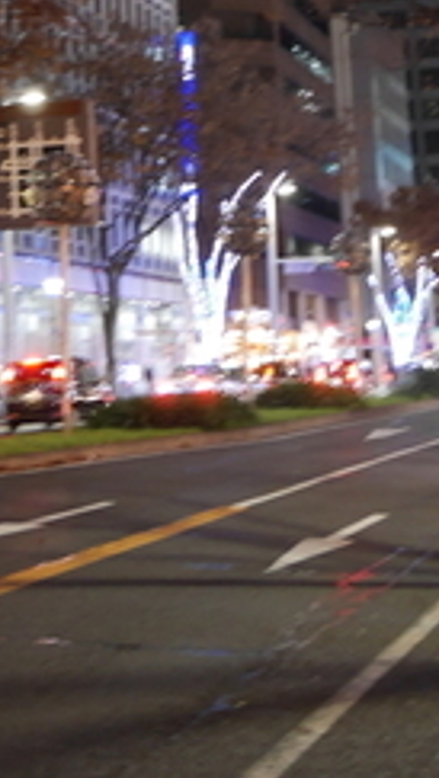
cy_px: -131
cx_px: 85
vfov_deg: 22.9
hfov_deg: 14.0
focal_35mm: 86
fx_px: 1777
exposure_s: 1/5
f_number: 3.9
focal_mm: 16
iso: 800
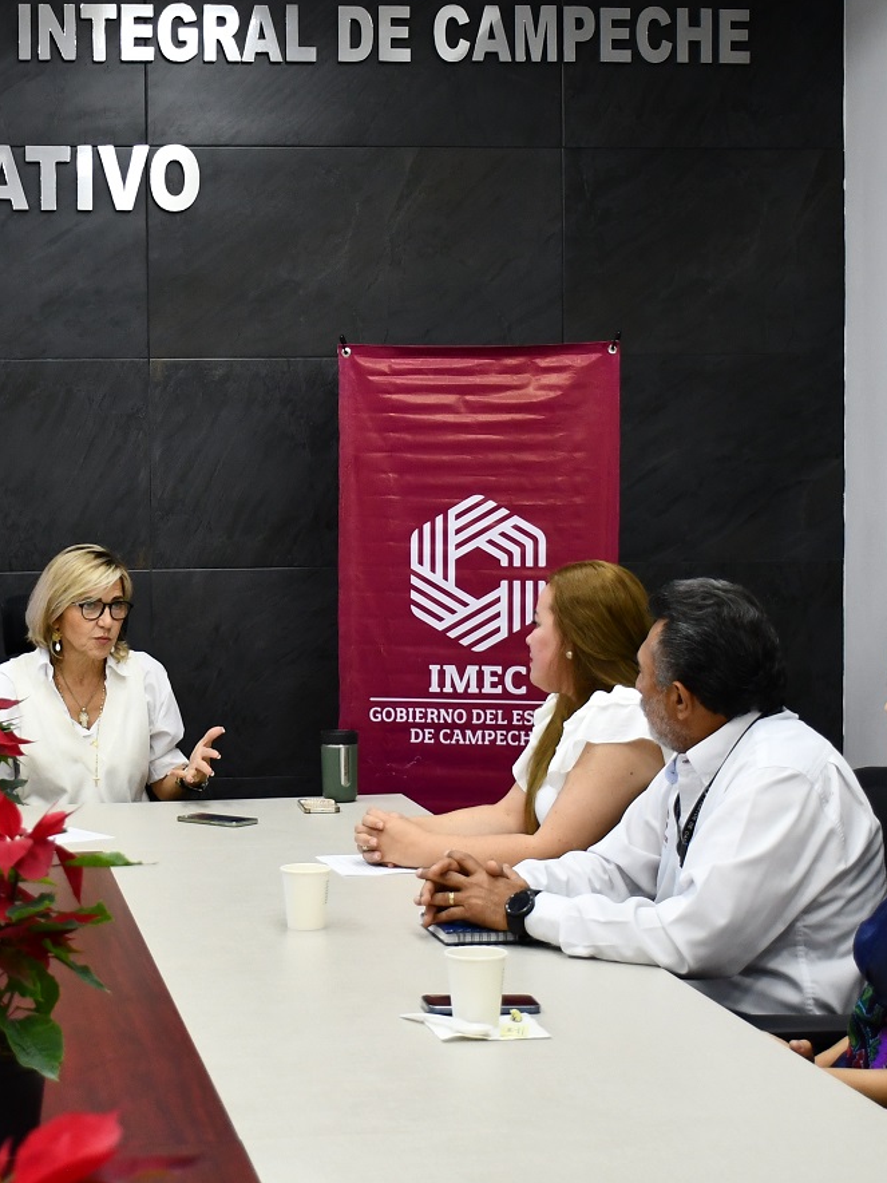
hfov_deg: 21.5
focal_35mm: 68
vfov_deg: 28.6
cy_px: 569
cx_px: 243
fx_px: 2323
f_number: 3.8
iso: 800
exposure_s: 1/125
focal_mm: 23
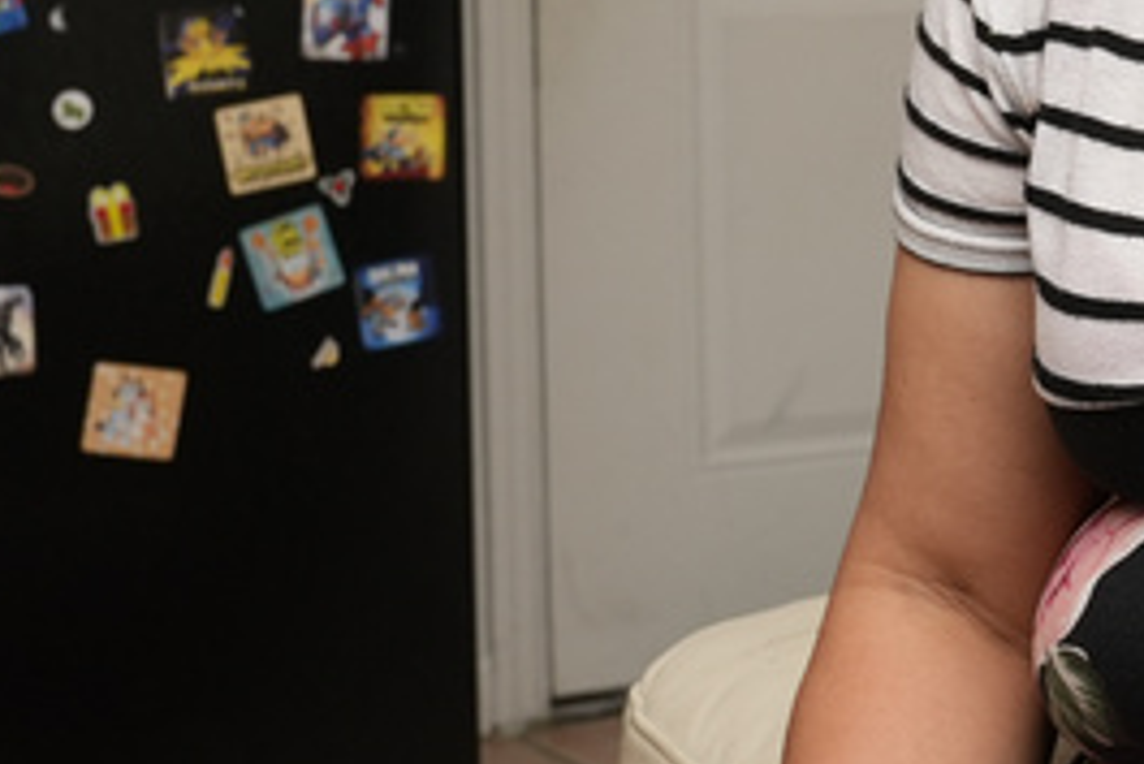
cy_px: 177
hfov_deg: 17.9
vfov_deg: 12.7
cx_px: 1425
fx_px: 3434
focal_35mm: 108
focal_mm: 28
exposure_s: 1/160
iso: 400
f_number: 5.6
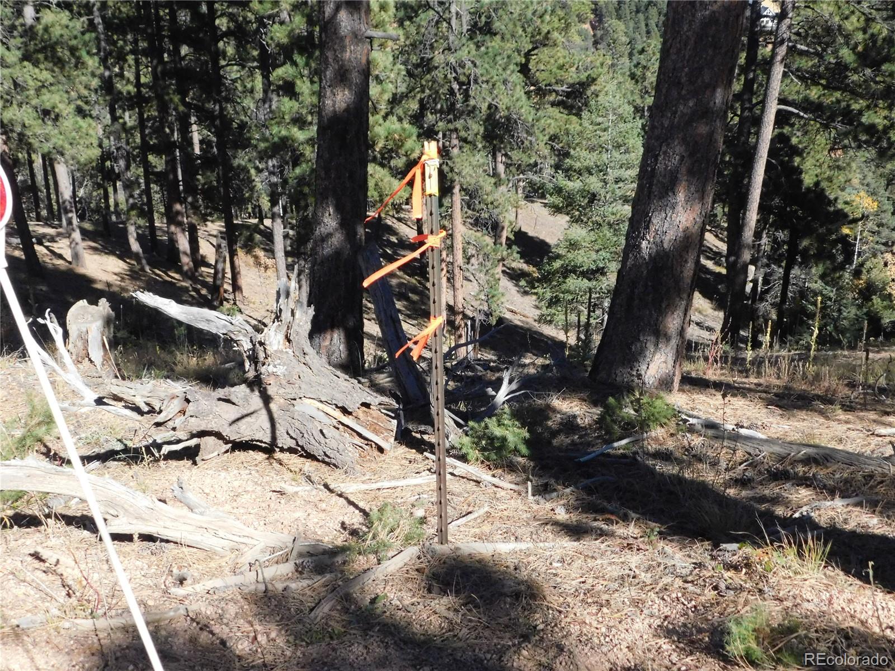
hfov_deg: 51.4
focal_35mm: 36
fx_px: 931
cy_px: 336
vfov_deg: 39.7
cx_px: 448
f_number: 7
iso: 800
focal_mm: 6.3
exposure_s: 1/1000
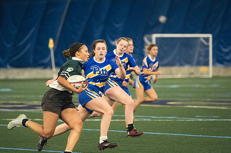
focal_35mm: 318
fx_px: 2039
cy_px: 78
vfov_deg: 4.3
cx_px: 105
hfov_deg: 6.5
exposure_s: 1/500
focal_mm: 190
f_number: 2.8
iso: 9000
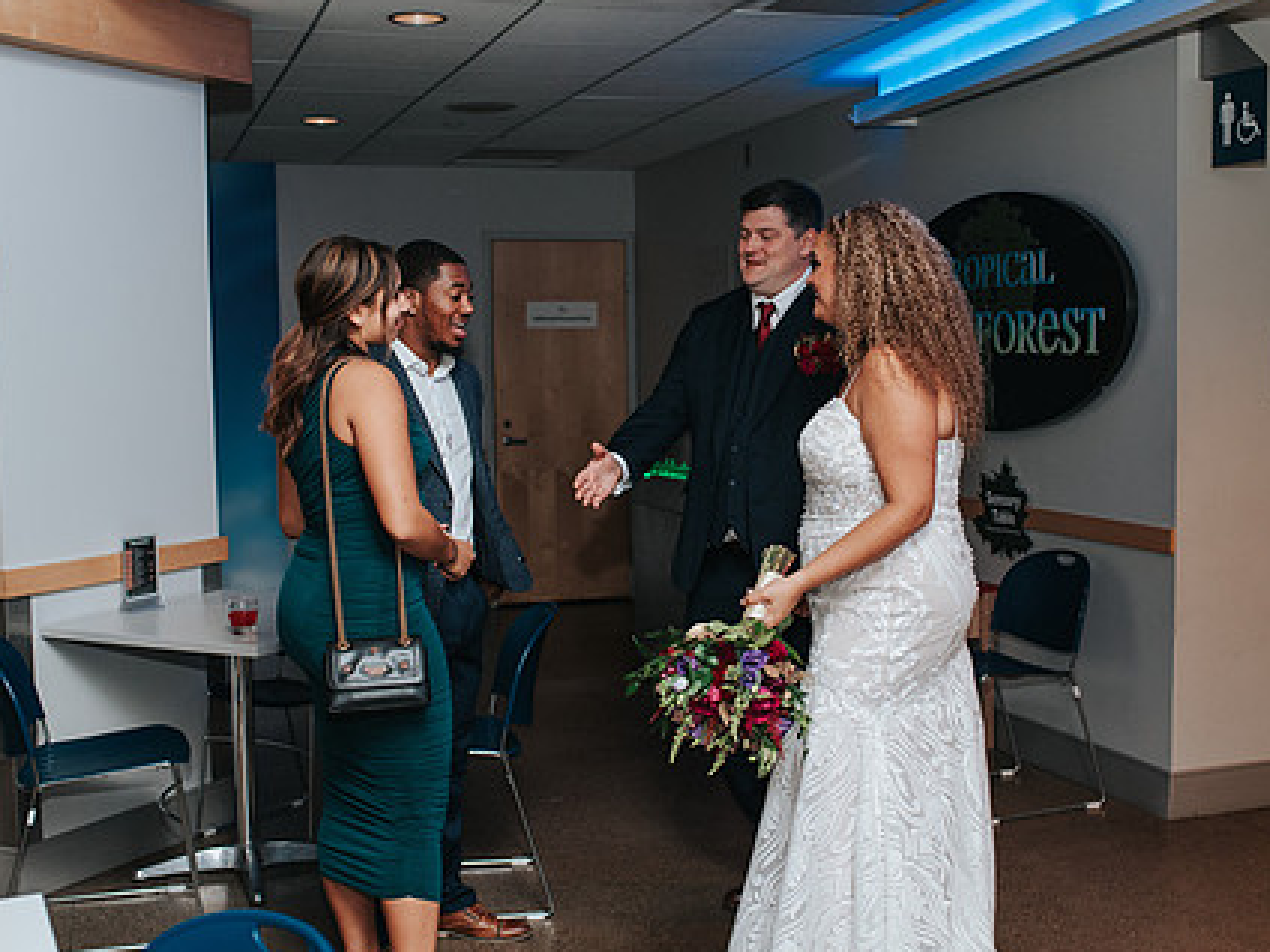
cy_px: 489
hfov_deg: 41.2
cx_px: 665
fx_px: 1688
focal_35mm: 46
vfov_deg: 31.5
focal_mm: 35
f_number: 2.8
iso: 1000
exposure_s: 1/200
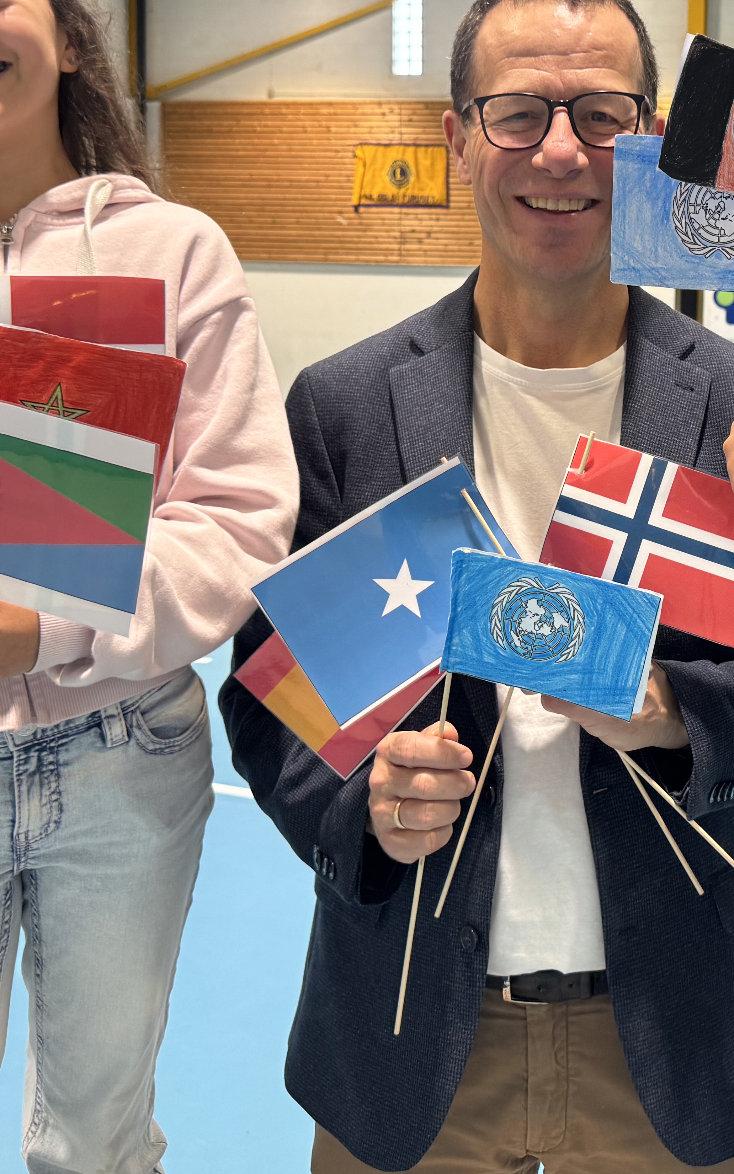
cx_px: 659
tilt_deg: -4.3
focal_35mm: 44
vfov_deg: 44.8
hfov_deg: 28.1
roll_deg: -0.5
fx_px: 1408
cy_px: 429
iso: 160
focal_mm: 6.76
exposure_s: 1/50
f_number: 1.78
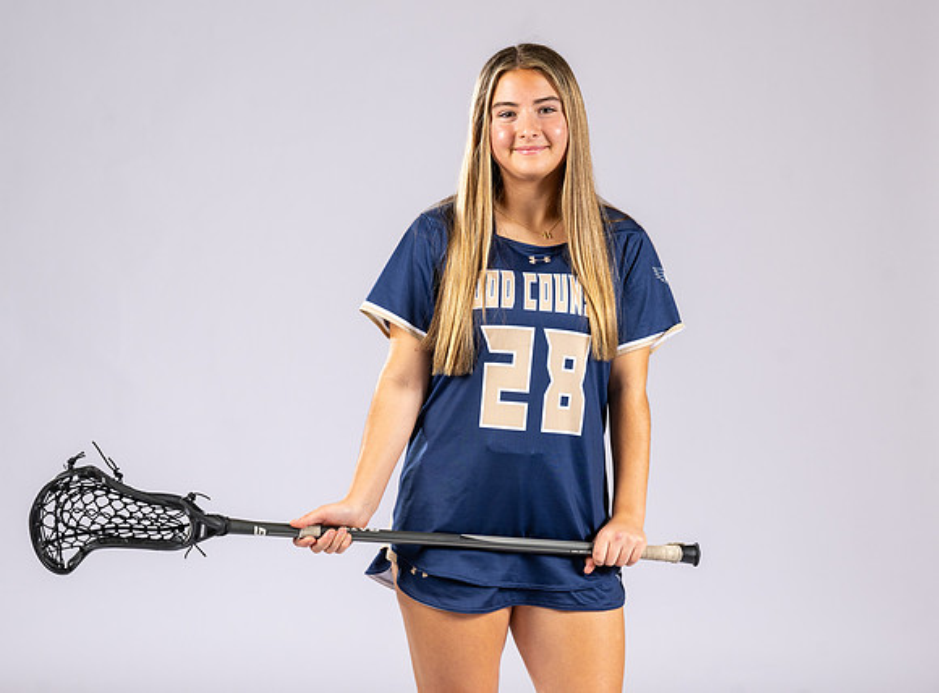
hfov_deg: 15.5
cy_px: 344
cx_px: 485
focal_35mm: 128
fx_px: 3441
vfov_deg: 11.5
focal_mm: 96
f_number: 6.3
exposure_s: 1/200
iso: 250
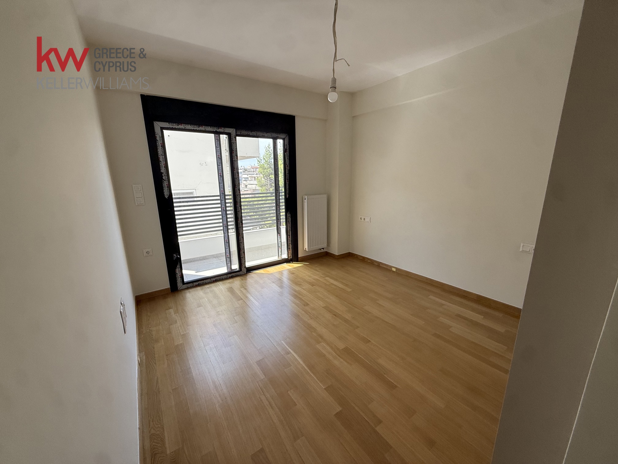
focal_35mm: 14
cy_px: 232
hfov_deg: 102.1
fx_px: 250
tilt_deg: -12.9
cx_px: 309
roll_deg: +0.9
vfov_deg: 85.7
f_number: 2.2
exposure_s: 1/189
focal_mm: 2.22
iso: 64
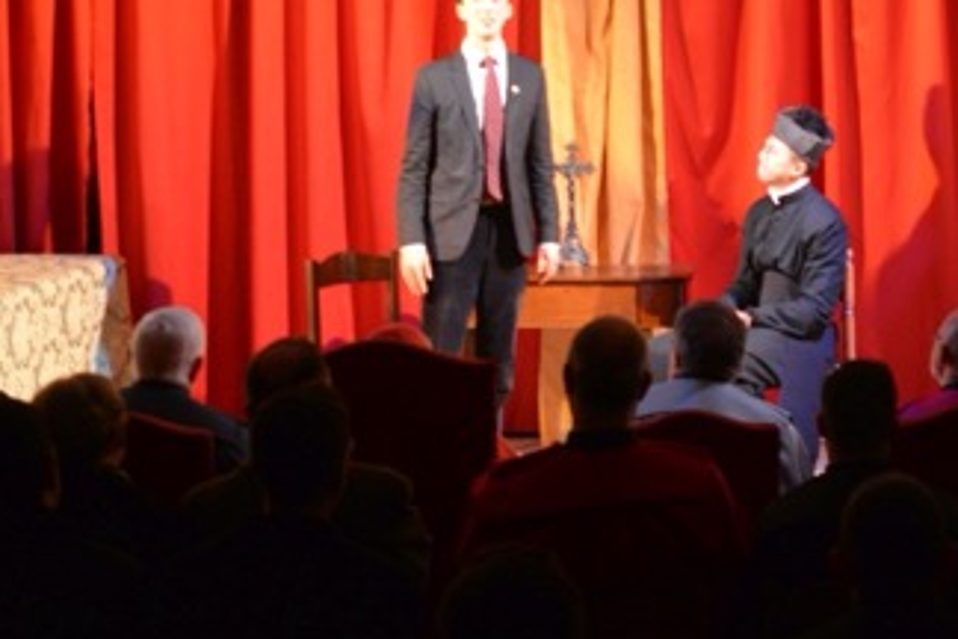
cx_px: 662
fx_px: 2874
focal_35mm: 108
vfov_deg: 12.6
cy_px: 121
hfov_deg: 18.9
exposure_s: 1/20
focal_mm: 35
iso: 1600
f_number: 2.8
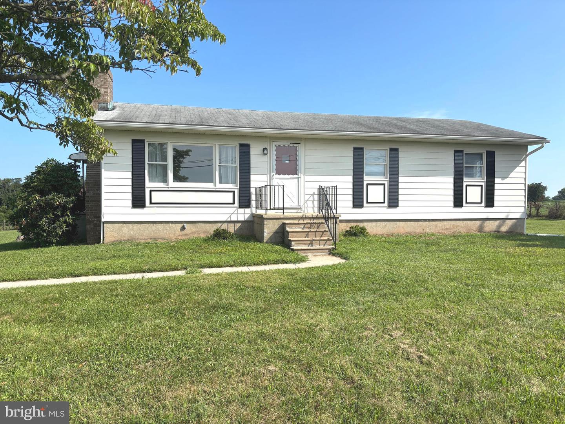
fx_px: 424
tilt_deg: -1.0
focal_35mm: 26
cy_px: 212
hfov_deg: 67.3
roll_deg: -0.1
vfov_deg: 53.1
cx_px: 282
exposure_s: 1/3311
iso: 50
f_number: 1.6
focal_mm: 5.96
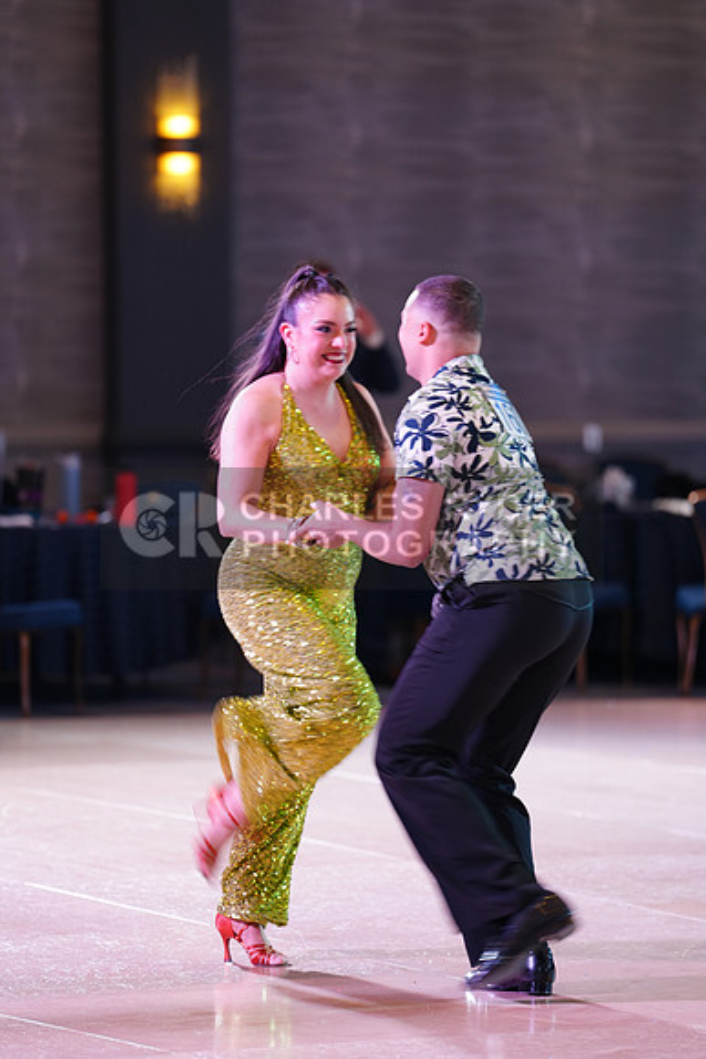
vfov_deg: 10.3
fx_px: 5879
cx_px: 353
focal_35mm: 200
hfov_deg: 6.9
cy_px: 530
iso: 640
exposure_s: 1/100
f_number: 2.8
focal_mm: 200
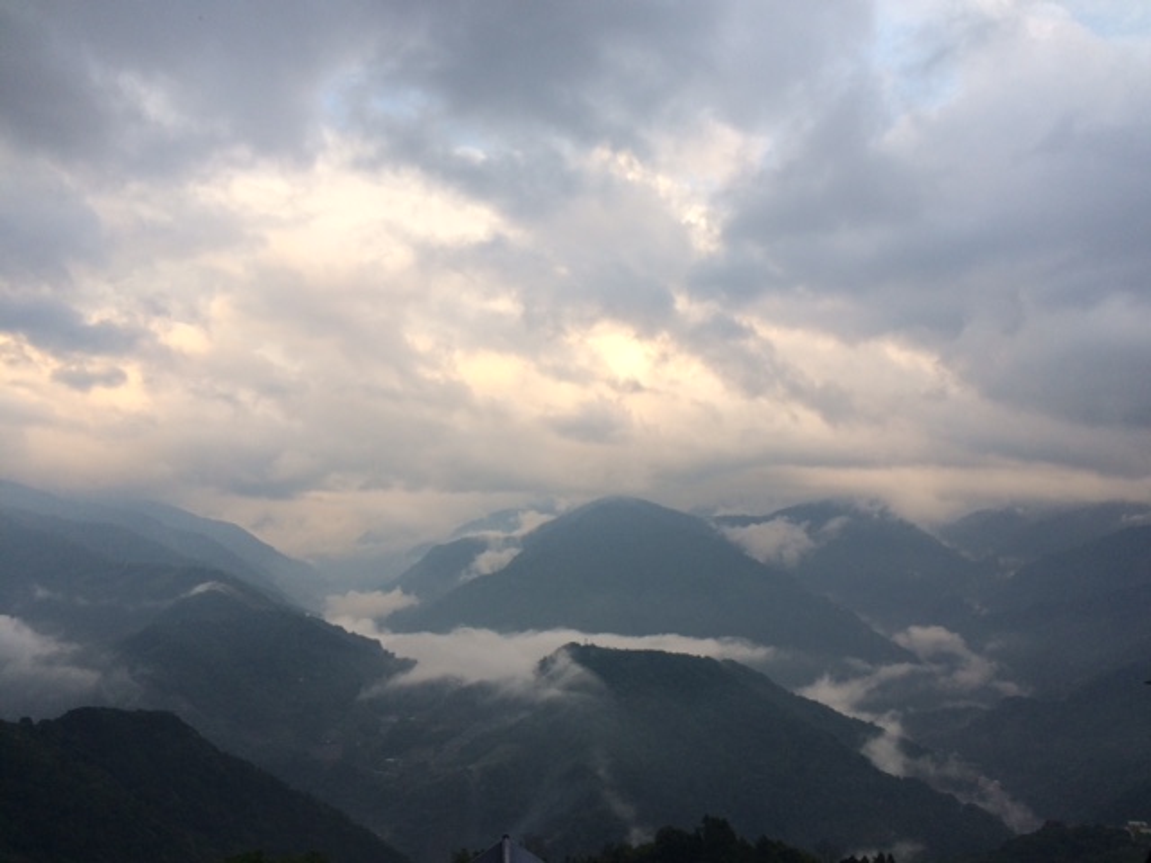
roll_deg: +0.8
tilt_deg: +9.3
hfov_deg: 61.7
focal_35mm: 29
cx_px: 576
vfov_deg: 48.2
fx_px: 964
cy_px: 432
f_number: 2.2
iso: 32
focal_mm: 4.15
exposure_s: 1/222
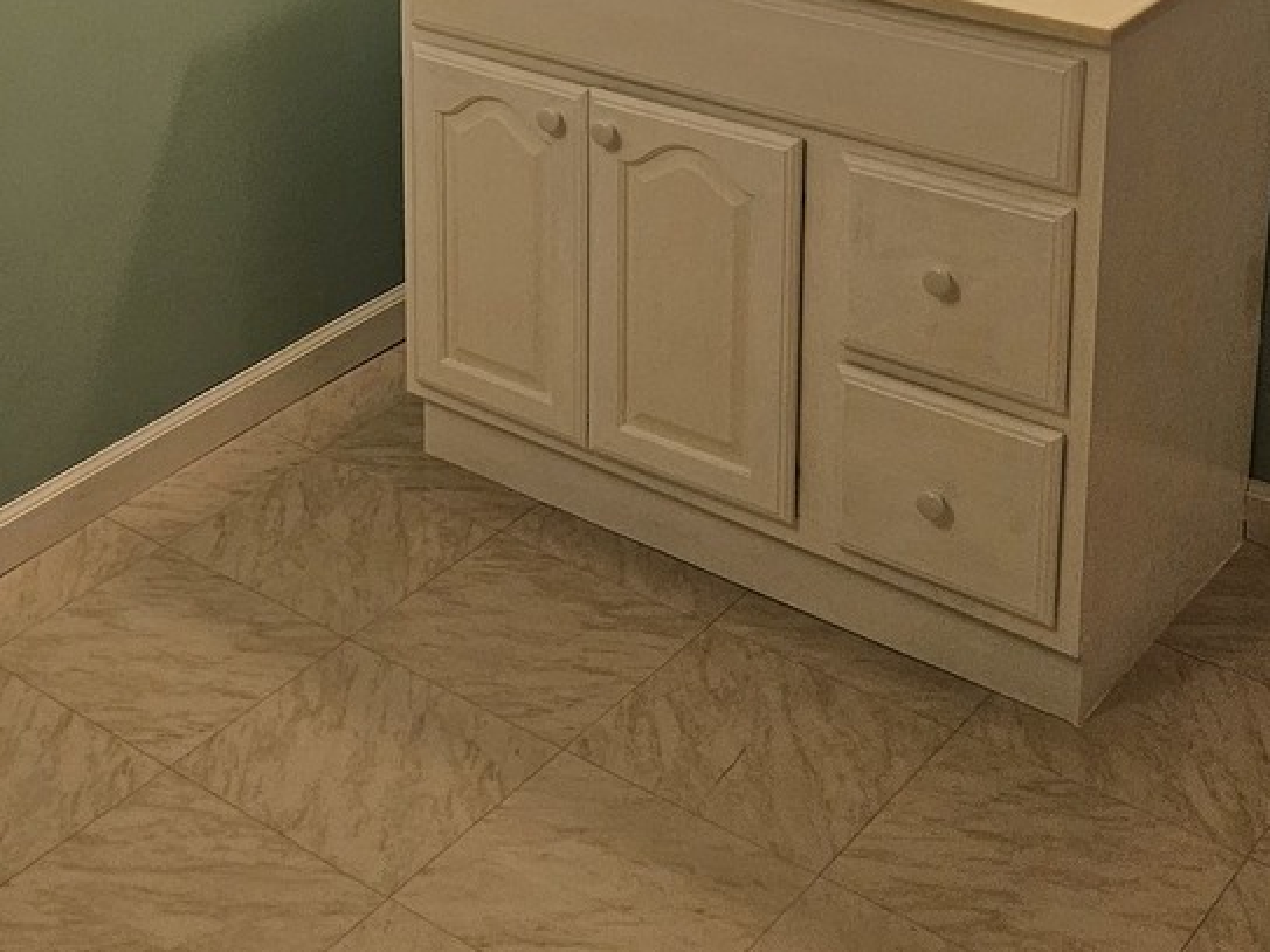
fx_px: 2237
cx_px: 225
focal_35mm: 61
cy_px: -145
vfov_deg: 22.4
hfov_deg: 30.8
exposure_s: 1/120
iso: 640
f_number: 1.8
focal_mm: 5.4
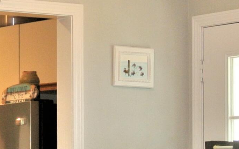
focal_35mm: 197
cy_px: 208
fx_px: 1283
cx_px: 58
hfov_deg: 10.6
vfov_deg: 6.6
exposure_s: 1/60
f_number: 4.2
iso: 220
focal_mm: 16.3
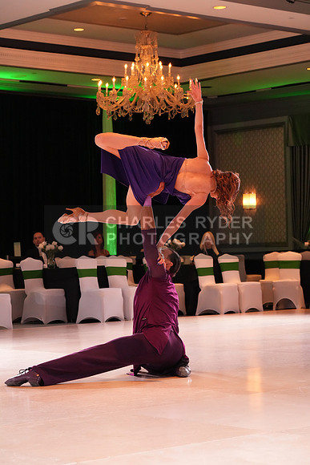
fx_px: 1226
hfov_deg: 14.4
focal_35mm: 95
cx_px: 155
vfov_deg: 21.5
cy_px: 232
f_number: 7.1
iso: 5000
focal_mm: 95
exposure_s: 1/200
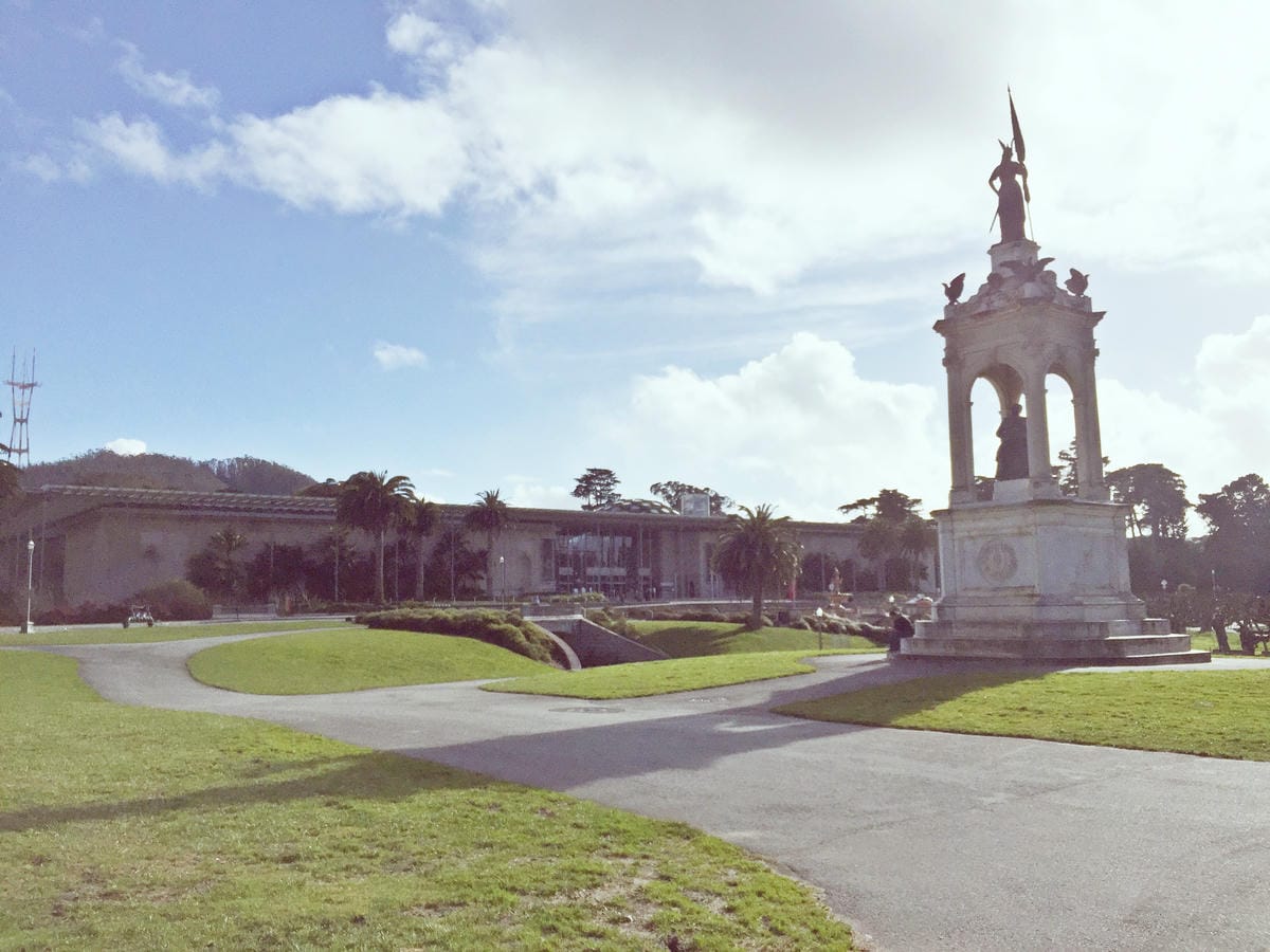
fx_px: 1064
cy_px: 476
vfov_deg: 48.2
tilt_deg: +6.5
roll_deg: -0.4
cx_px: 635
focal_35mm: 29
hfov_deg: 61.7
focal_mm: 4.15
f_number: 2.2
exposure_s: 1/9901
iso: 32
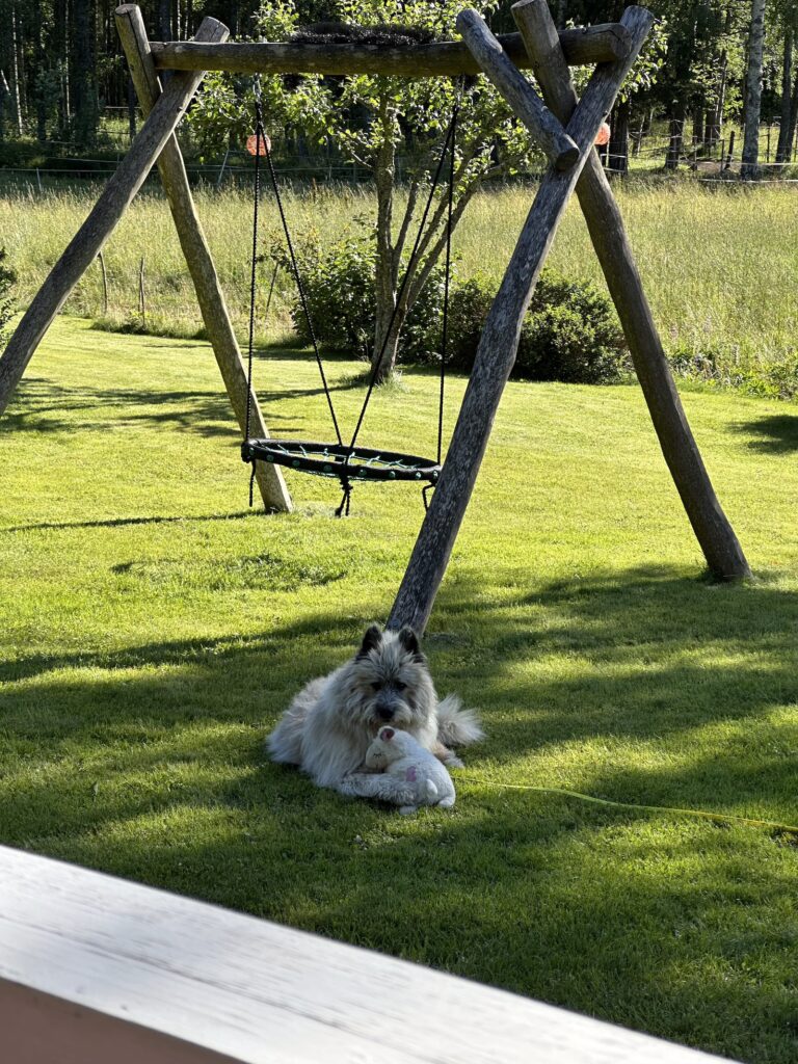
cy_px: 532
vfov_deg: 25.3
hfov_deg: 19.1
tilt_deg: -8.4
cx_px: 399
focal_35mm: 77
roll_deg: -1.6
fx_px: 2367
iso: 32
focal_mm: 9
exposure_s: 1/295
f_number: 2.8
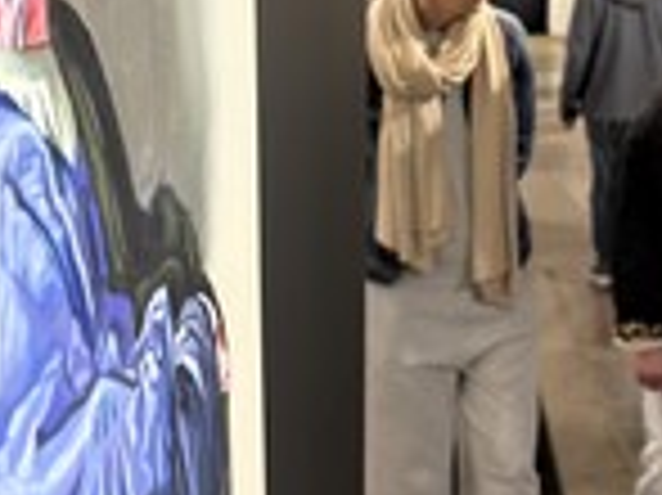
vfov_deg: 20.9
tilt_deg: -0.1
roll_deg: +1.1
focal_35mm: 67
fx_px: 1280
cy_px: -45
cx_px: 448
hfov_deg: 28.8
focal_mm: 5.96
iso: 250
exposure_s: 1/50
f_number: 1.6
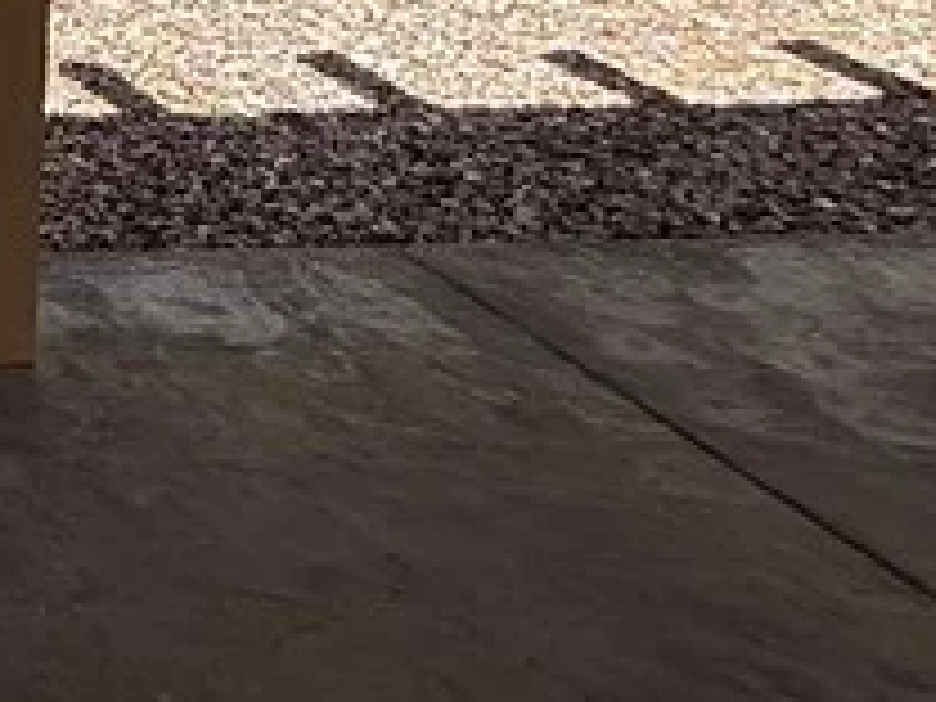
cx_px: -891
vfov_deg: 17.8
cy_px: -495
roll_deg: +0.8
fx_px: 1866
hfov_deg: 18.9
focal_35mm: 69
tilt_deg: -4.4
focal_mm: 2.22
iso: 50
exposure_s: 1/760
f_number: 2.2
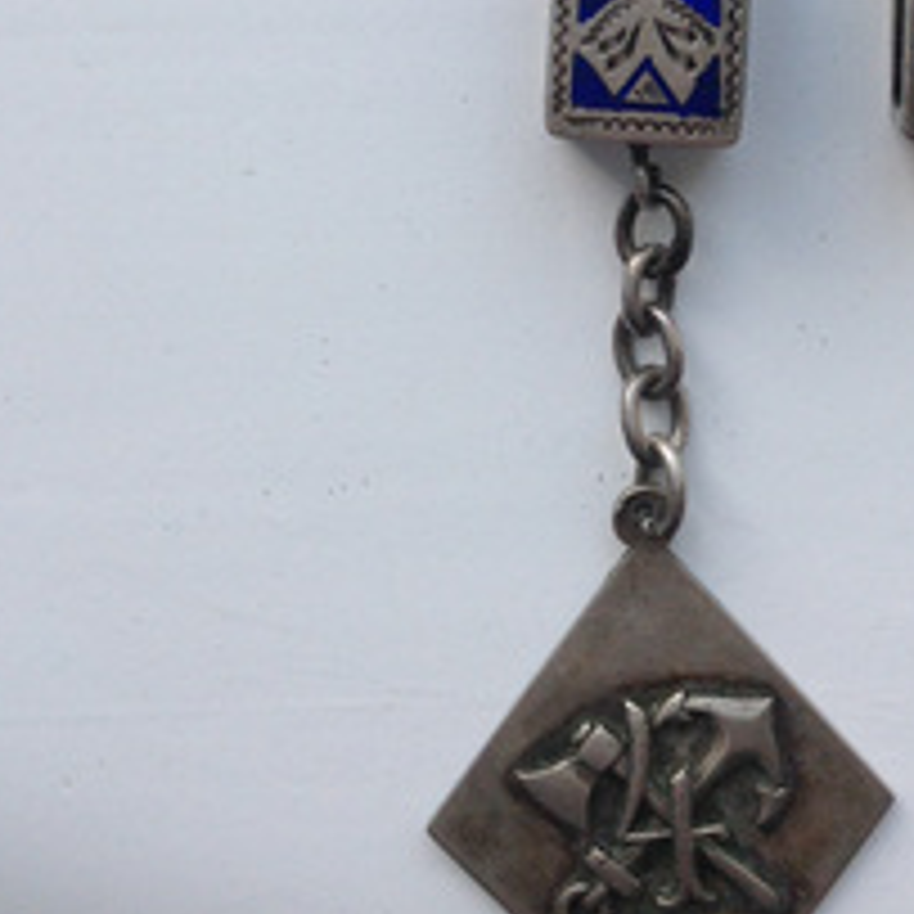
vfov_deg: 22.1
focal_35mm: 76
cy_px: 41
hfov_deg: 22.4
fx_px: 2270
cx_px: 736
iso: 80
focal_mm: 4.28
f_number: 2.4
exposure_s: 1/120
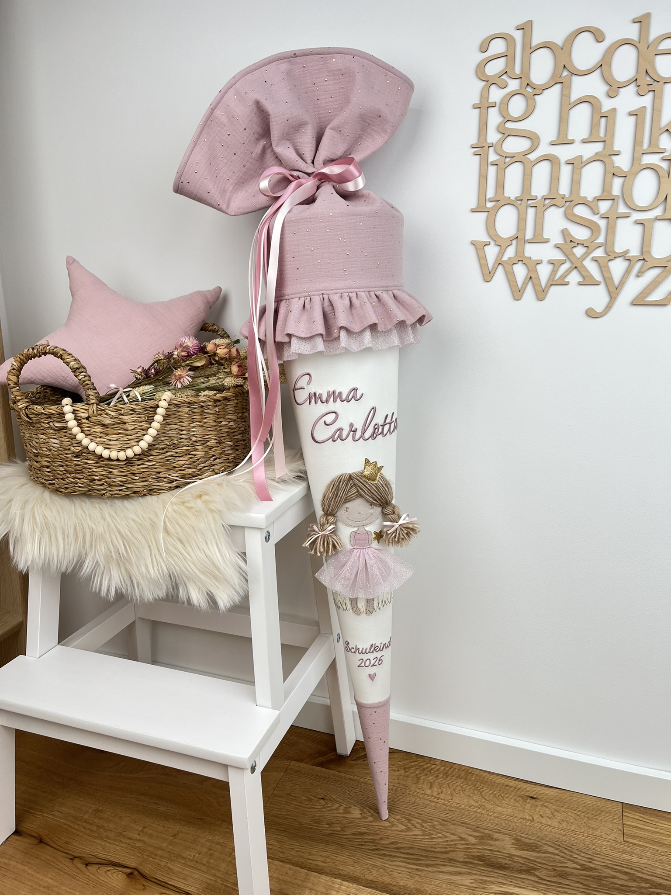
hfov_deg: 53.1
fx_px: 672
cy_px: 448
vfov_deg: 67.3
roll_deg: +1.2
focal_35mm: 26
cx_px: 336
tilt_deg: -14.9
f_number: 1.6
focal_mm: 5.1
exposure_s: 1/120
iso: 40
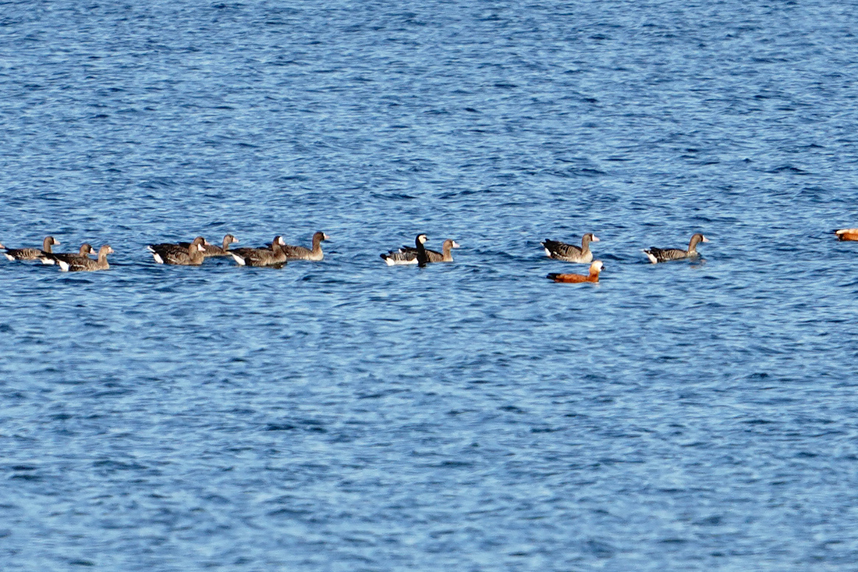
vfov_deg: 2.3
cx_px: 429
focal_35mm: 600
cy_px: 286
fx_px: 14297
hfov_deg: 3.4
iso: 320
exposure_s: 1/1600
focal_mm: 600
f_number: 6.3
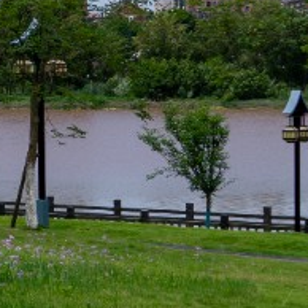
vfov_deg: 11.9
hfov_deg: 9.9
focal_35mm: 147
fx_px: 1480
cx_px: -513
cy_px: 91
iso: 100
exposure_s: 1/400
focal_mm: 24
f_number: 7.1
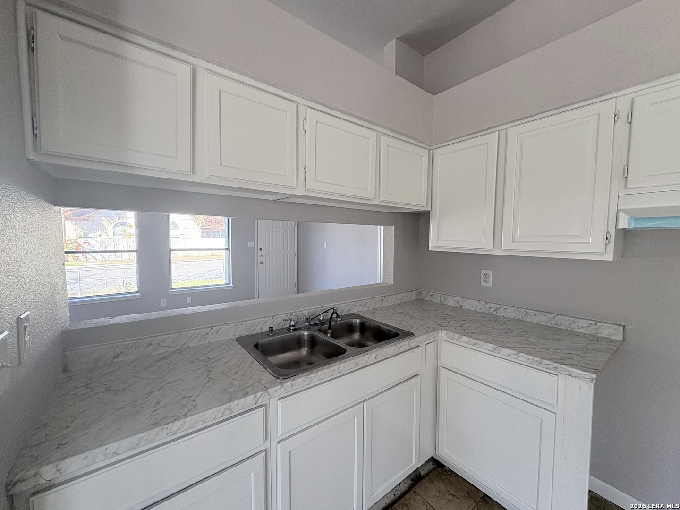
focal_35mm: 14
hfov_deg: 102.1
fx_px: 275
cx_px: 340
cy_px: 255
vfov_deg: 85.7
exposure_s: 1/99
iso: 125
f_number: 2.2
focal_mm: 2.22
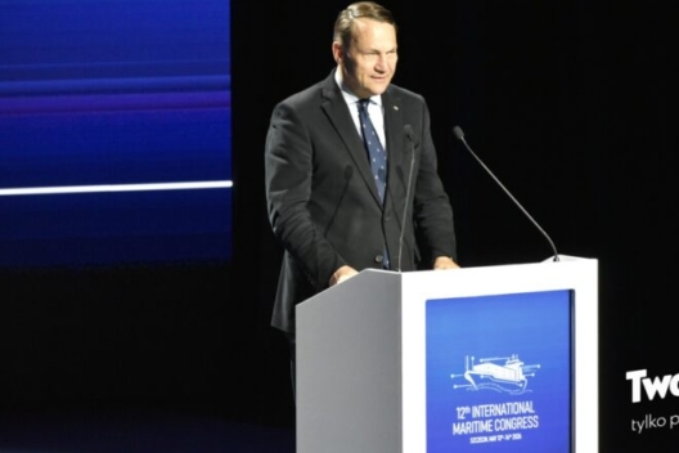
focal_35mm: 282
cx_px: 354
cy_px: 188
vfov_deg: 4.9
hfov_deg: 7.3
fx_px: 5311
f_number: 5
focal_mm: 155
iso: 3200
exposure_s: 1/80
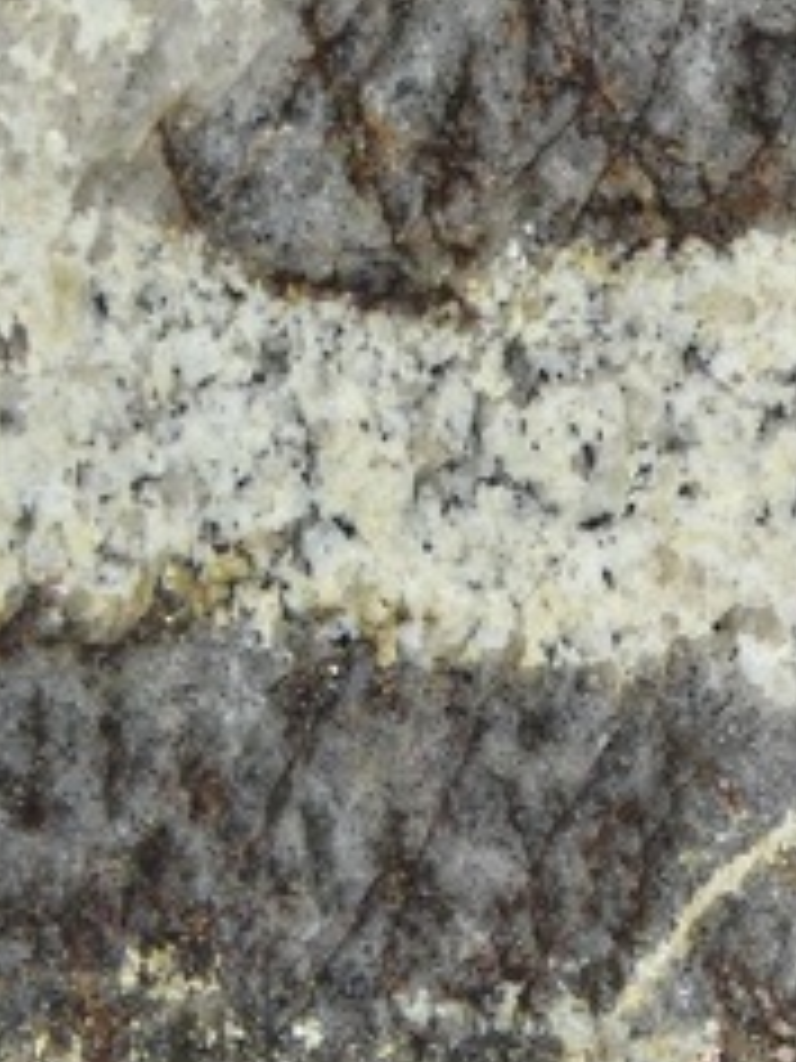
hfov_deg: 13.1
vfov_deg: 19.5
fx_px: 2974
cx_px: 1601
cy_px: -68
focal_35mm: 97
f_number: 11
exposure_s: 1/400
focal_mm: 20
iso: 200
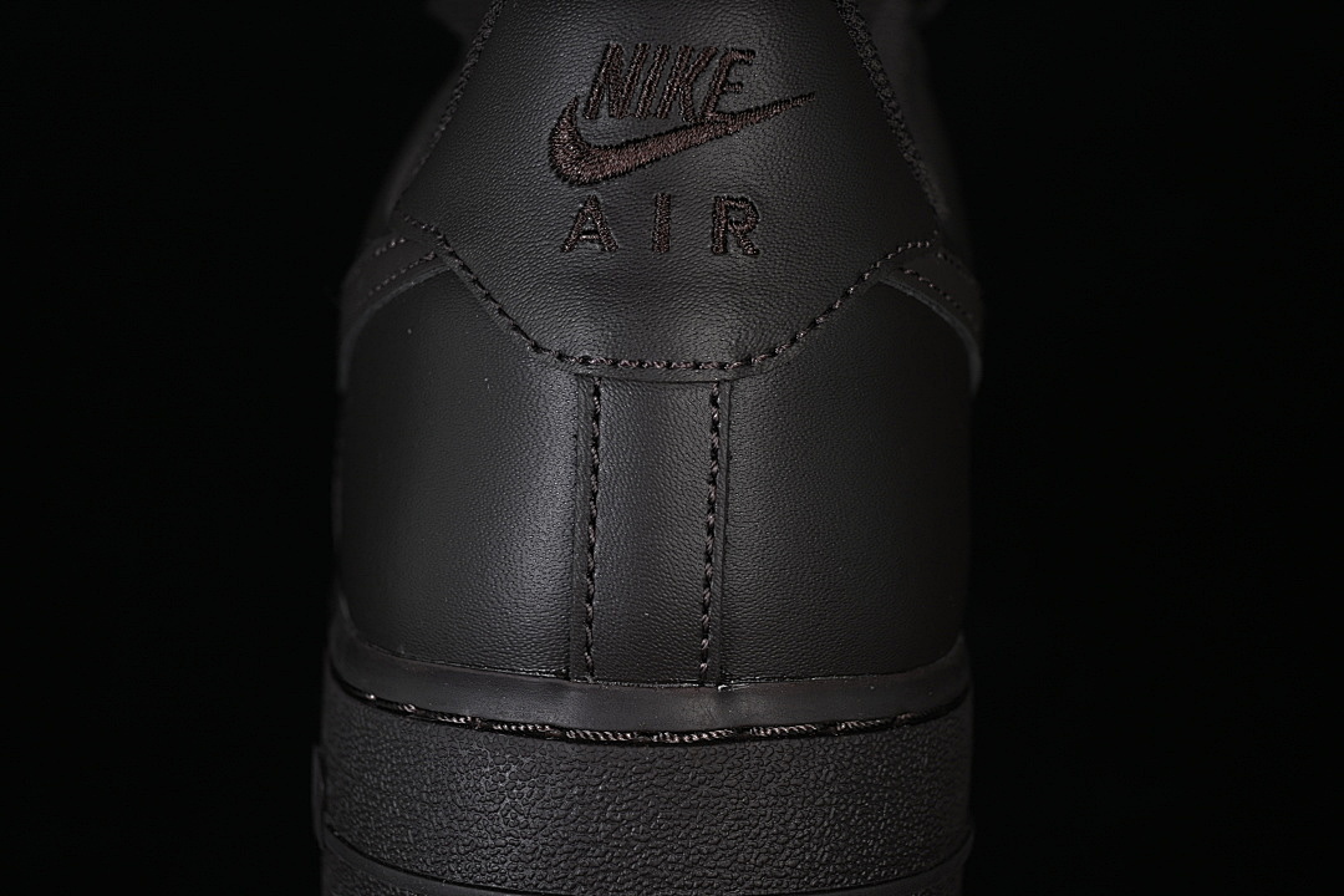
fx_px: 2800
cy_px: 448
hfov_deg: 27.0
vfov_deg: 18.2
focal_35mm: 75
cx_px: 672
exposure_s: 1/60
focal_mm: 50
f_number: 6.3
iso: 160
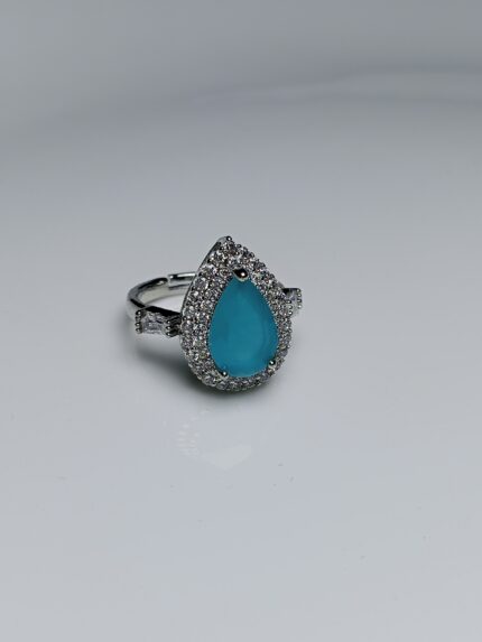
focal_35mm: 46
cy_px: 321
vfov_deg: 41.2
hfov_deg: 31.5
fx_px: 854
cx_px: 241
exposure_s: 1/254
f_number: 1.8
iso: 50
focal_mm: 3.98
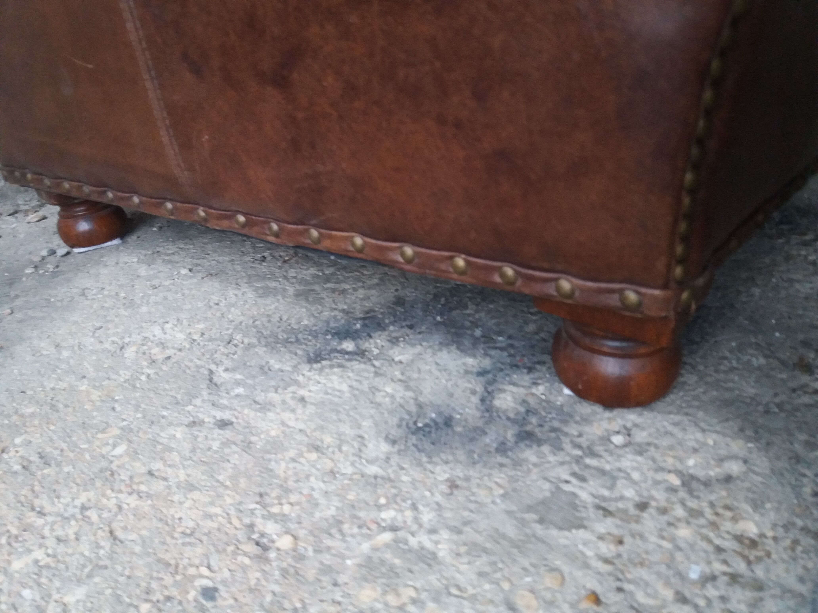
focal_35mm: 28
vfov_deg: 49.7
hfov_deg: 63.4
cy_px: 306
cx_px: 409
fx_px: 662
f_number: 1.9
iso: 125
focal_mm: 3.7
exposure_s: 1/33
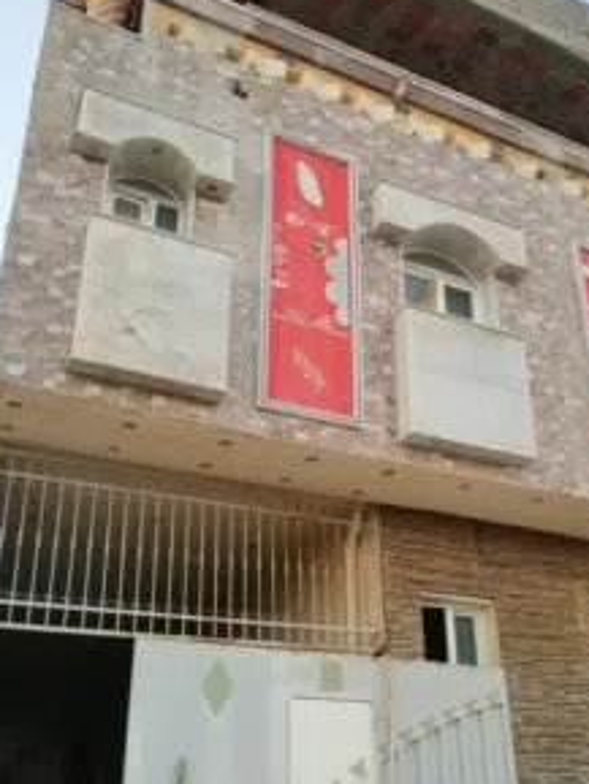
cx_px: 342
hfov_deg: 39.6
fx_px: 816
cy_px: 461
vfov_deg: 51.1
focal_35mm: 36
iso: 500
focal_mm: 3.81
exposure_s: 1/100
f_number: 2.2
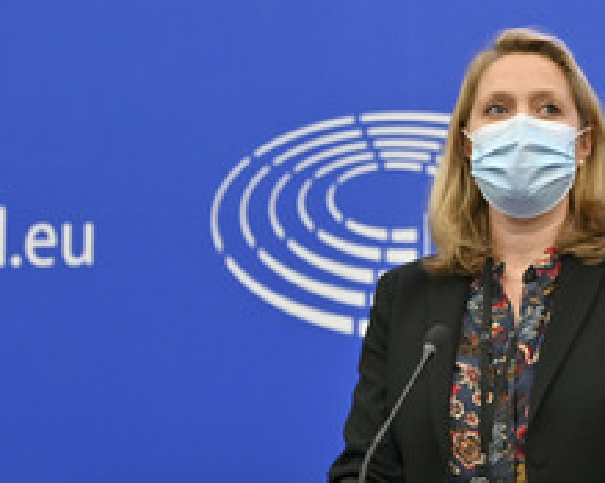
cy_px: 378
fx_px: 3526
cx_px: 532
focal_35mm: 197
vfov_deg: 7.8
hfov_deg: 9.8
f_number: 2.8
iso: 800
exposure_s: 1/250
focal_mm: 102
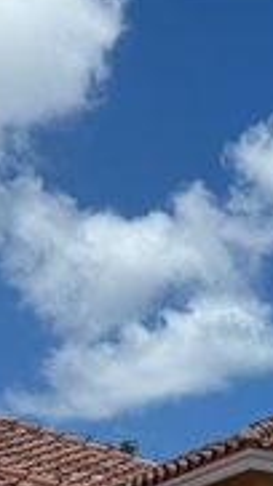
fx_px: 1239
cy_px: 872
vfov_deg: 17.9
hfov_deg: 12.3
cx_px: 340
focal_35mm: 96
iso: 80
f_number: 1.78
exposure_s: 1/8929
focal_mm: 6.86
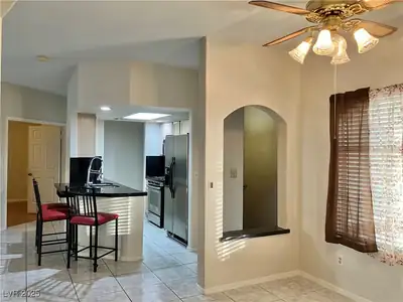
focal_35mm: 28
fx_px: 326
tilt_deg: +1.4
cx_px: 202
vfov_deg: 49.7
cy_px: 151
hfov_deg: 63.4
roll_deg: -0.6
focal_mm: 3.99
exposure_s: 1/60
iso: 160
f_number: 1.8
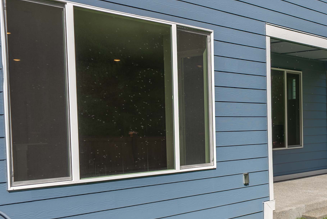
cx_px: 344
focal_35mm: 49
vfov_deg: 27.4
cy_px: 142
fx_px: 445
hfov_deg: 35.5
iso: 80
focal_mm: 21
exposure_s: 1/200
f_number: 6.3
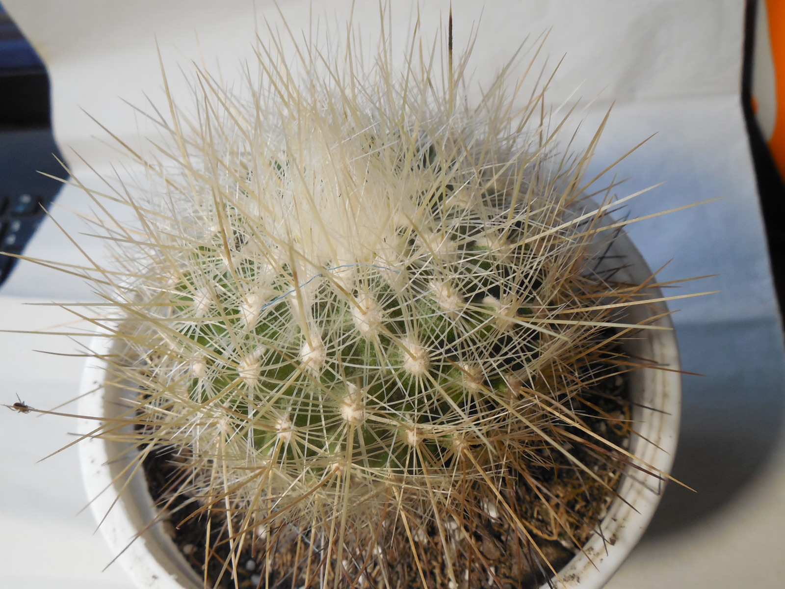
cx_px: 392
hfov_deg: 58.4
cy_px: 294
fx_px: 703
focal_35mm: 31
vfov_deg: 45.4
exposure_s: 1/30
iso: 280
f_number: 3.6
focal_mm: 5.6
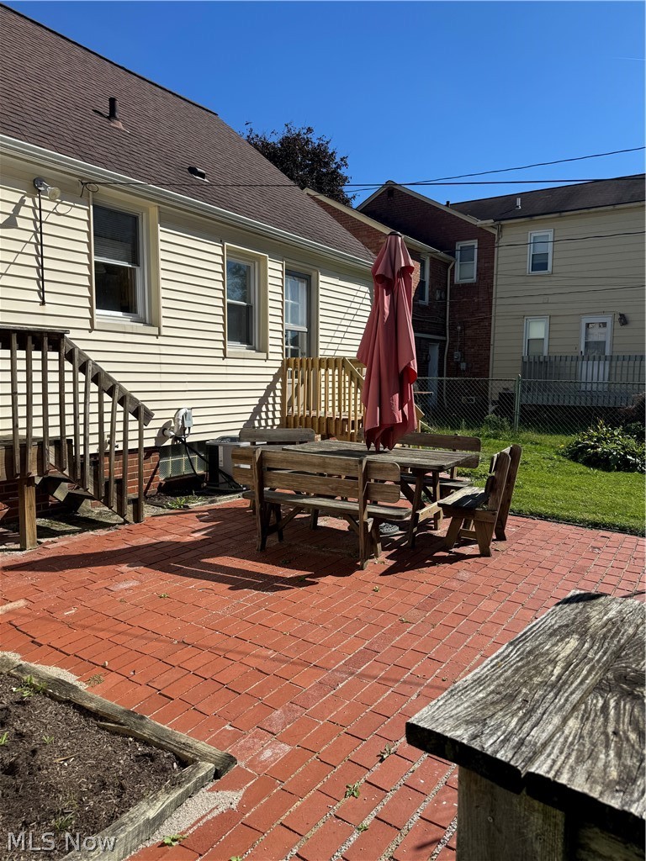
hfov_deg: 56.8
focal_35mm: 24
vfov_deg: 71.6
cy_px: 430
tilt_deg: -3.9
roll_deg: -0.6
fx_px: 597
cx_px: 323
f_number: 1.78
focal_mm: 6.76
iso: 80
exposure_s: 1/5348
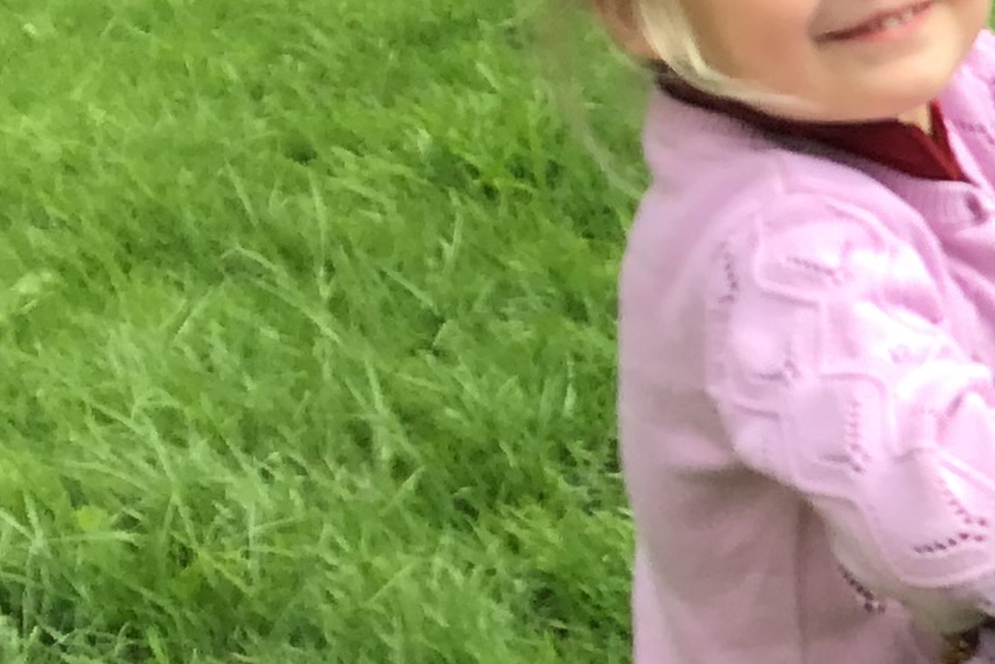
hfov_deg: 14.5
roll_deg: +4.8
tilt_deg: -21.1
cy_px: 428
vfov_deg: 10.9
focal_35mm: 126
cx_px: 1711
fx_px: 3483
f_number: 2.4
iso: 25
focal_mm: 3.3
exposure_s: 1/491
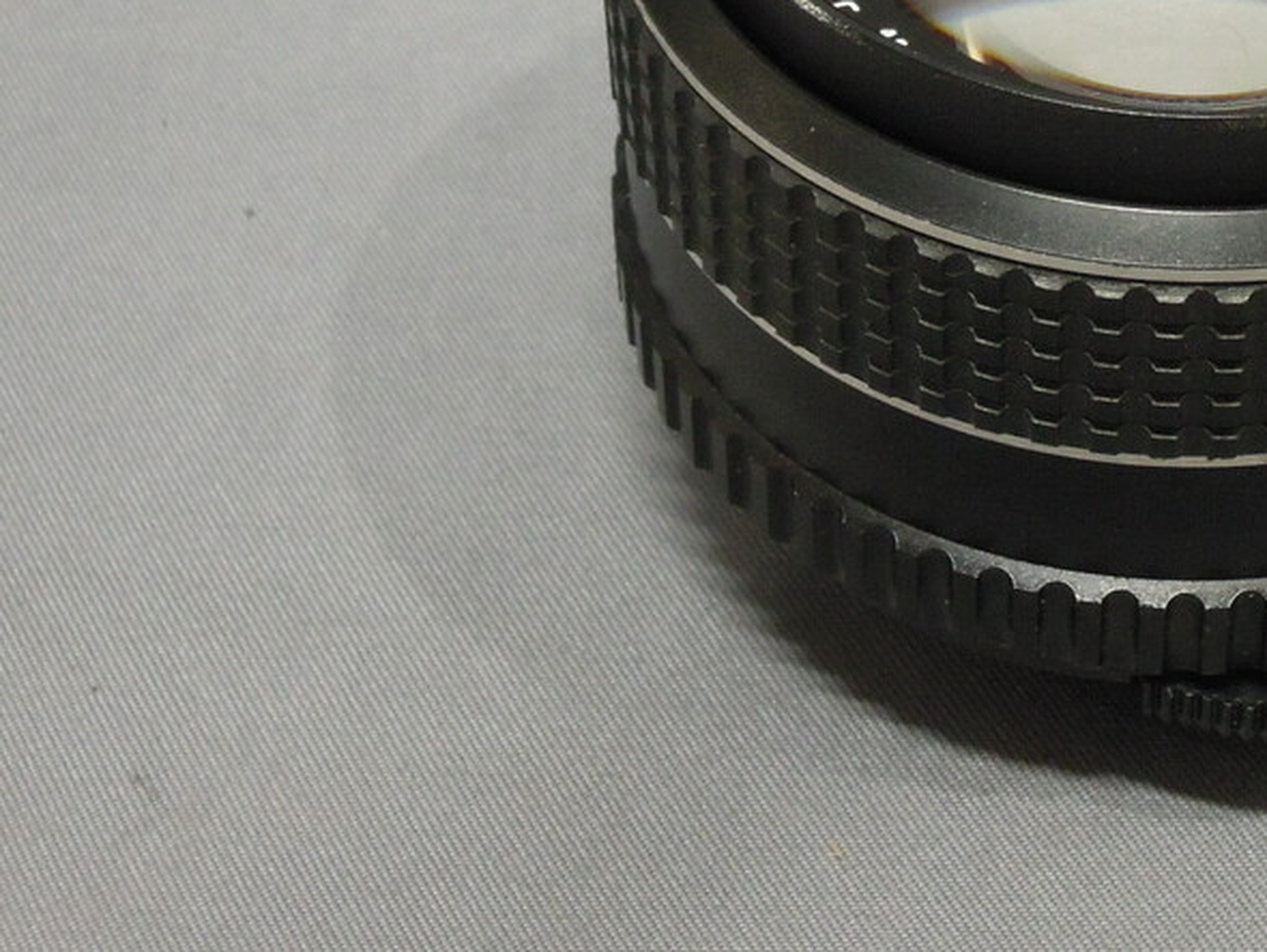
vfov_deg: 11.7
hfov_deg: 15.4
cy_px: 69
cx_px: 1151
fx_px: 4614
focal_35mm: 126
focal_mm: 11.1
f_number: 5.9
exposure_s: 1/25
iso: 720
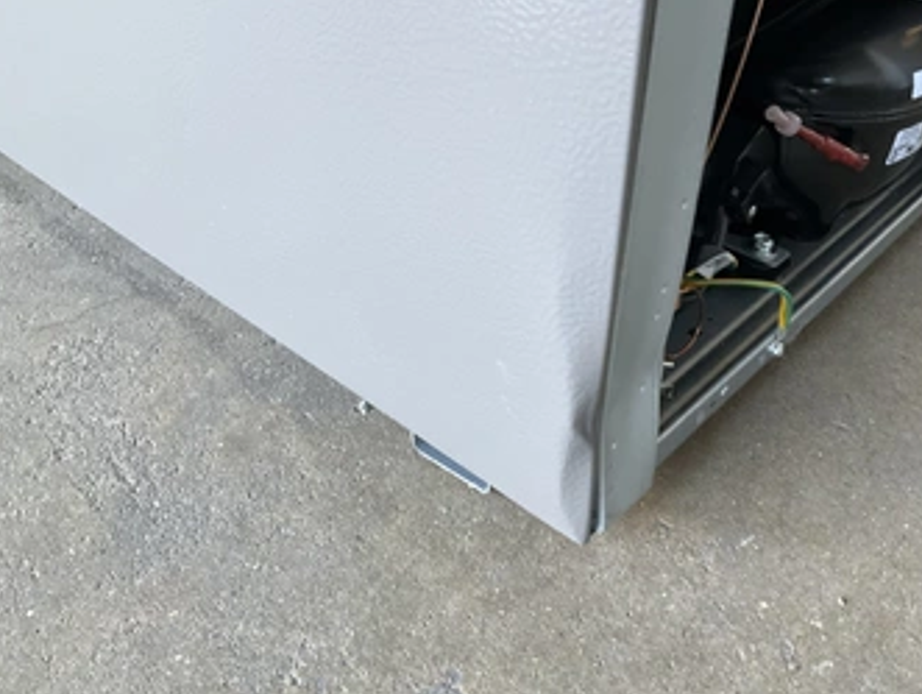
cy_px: 293
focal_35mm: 35
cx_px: 540
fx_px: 933
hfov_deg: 52.3
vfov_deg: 40.7
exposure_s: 1/60
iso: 80
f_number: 1.8
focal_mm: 3
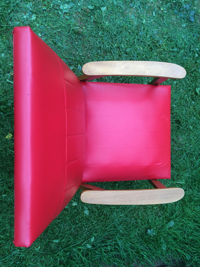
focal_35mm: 29
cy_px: 134
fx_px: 223
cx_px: 100
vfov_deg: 61.7
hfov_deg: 48.2
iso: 40
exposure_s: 1/33
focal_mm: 4.15
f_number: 2.2
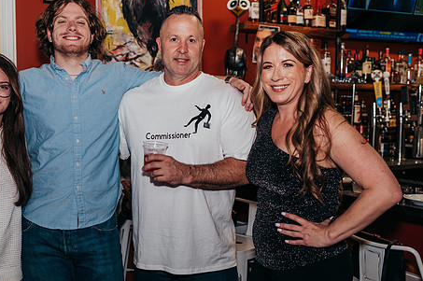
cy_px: 140
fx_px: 528
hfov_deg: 43.2
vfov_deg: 29.8
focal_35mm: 45
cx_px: 154
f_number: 2.8
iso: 400
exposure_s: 1/125
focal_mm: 35
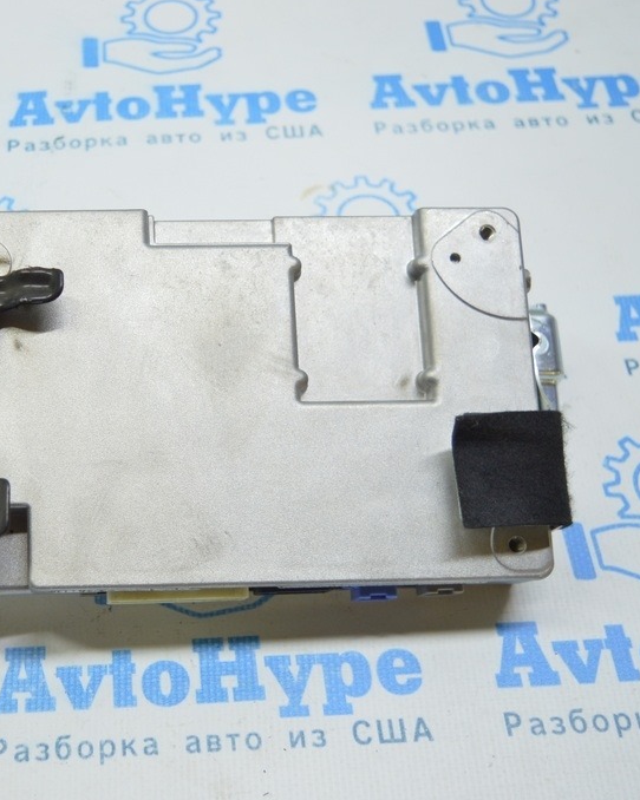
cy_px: 399
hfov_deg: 28.8
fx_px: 1208
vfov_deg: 36.7
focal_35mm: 51
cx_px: 104
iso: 400
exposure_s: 1/60
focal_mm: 24
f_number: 4
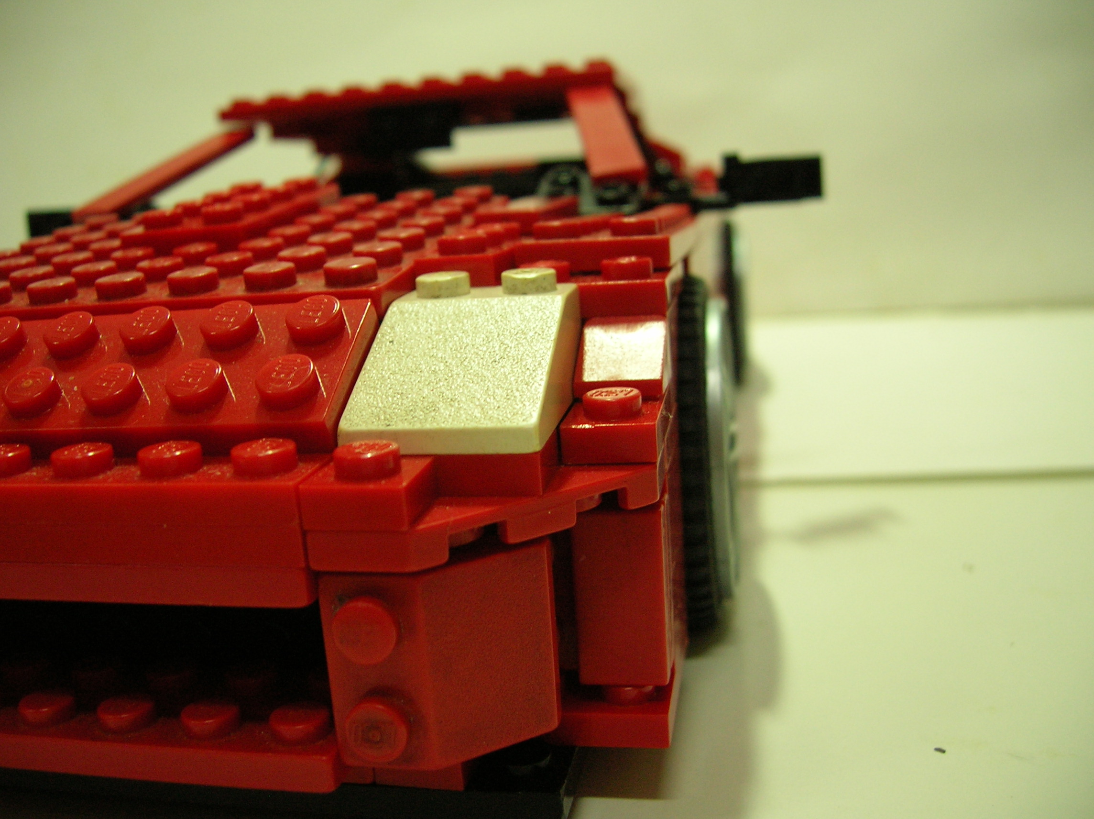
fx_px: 1074
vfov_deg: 41.7
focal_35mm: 34
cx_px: 547
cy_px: 410
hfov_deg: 54.0
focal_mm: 5.7
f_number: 2.9
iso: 99
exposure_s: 1/4.2
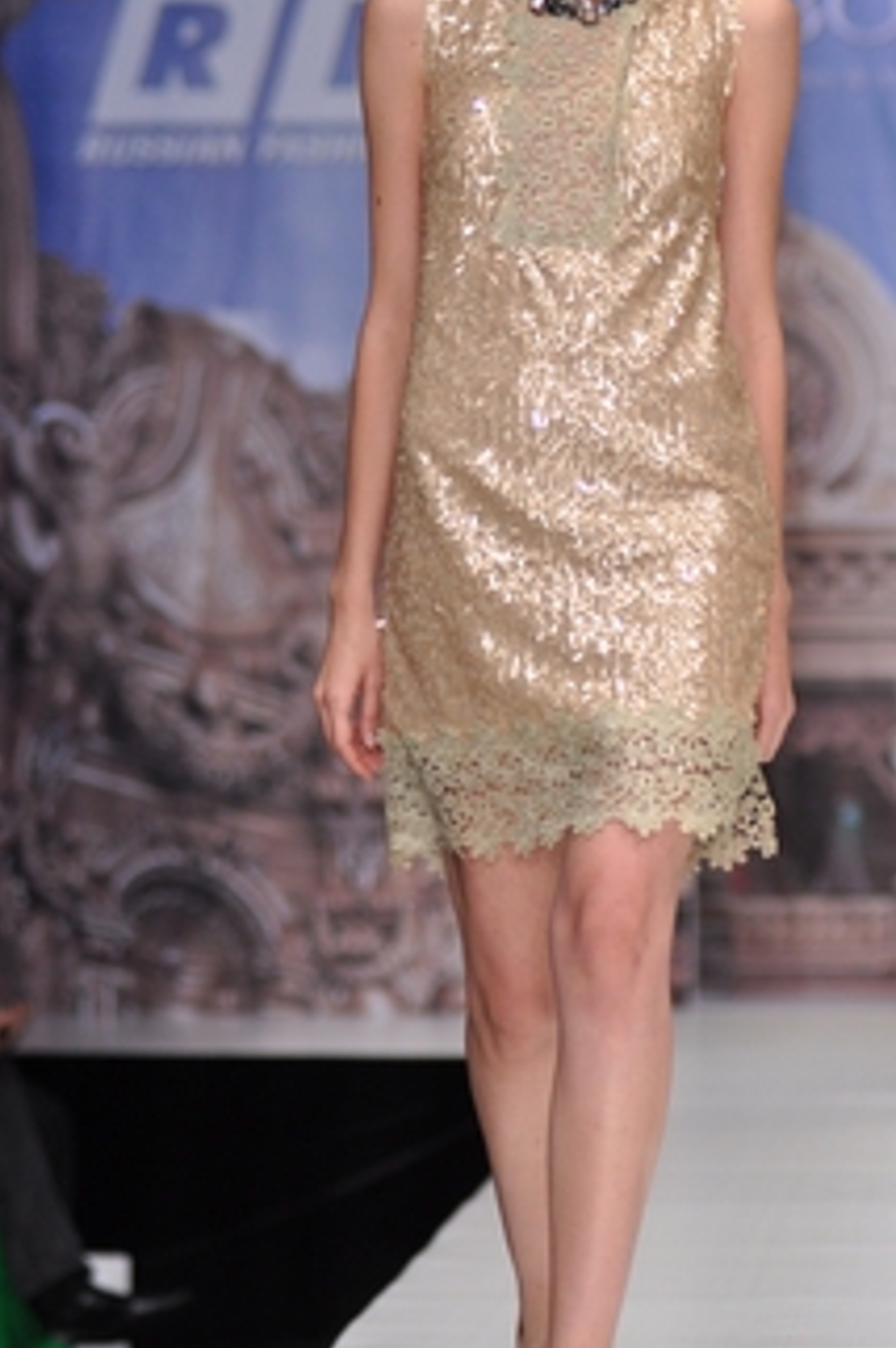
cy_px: 615
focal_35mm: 271
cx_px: 710
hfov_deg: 5.1
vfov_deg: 7.6
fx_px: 10138
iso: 640
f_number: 3.2
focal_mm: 112
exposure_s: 1/250
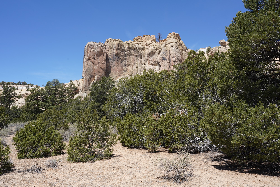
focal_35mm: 34
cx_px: 140
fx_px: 264
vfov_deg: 38.9
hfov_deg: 55.8
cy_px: 94
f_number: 14
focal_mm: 34
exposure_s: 1/80
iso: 100
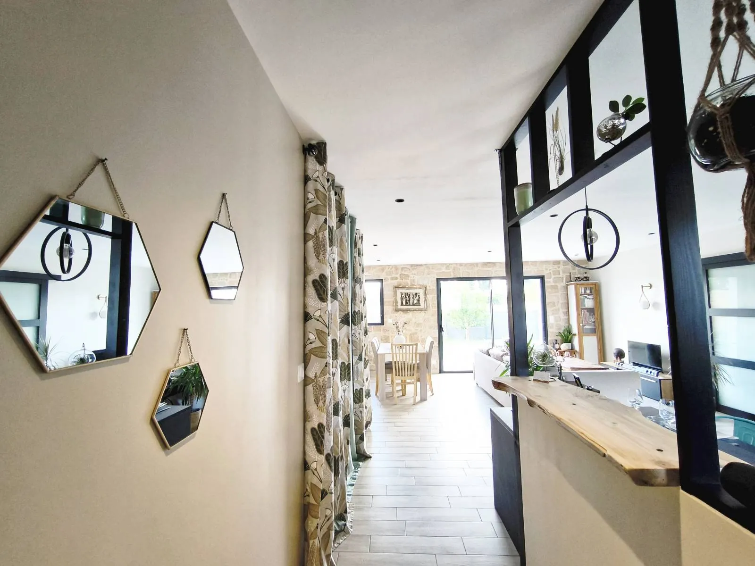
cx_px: 378
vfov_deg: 81.7
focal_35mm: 15
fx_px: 327
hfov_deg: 98.2
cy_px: 283
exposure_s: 1/50
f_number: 2.2
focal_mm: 1.91
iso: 160
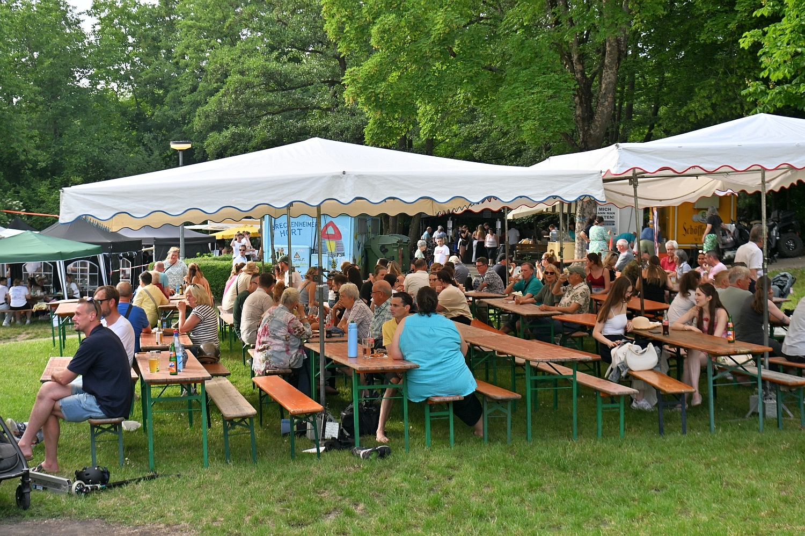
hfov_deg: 39.6
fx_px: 1117
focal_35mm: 50
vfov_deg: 27.0
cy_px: 268
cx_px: 402
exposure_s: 1/640
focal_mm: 50
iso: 250
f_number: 6.3
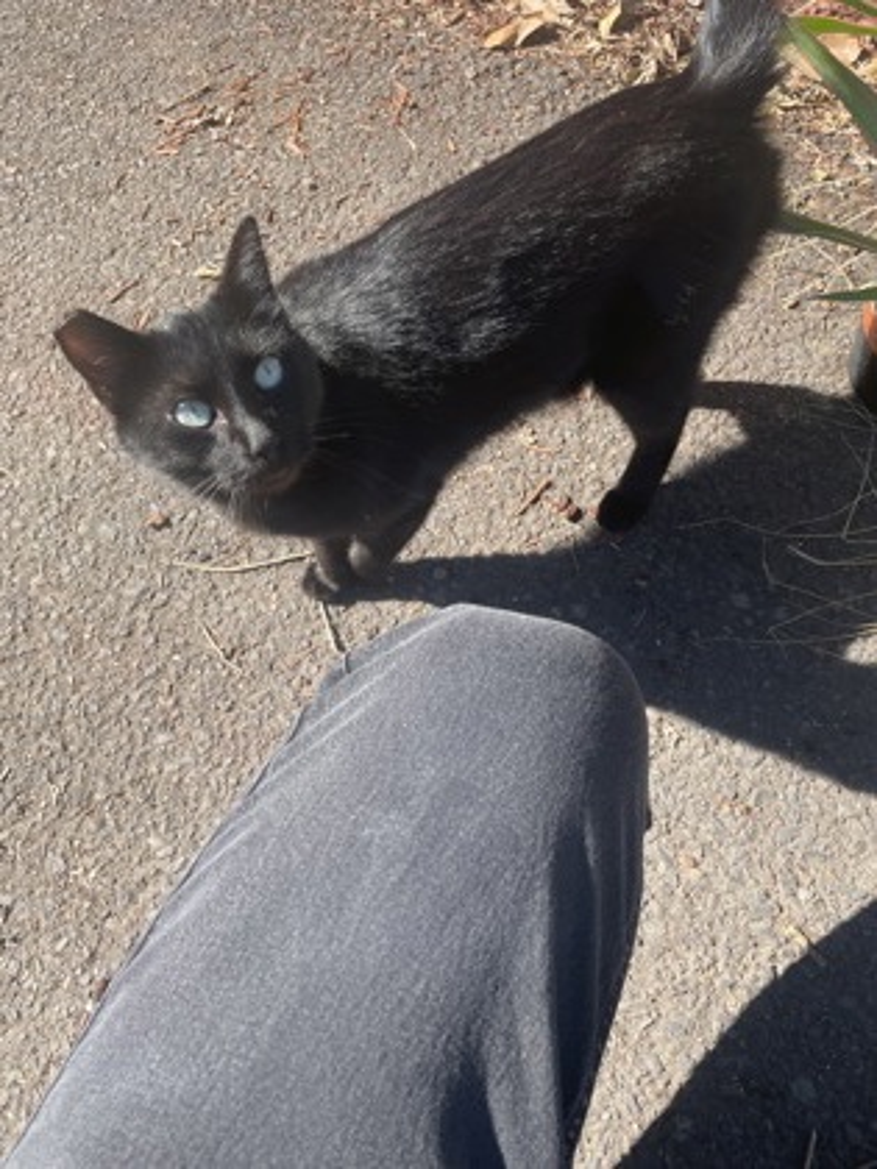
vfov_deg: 67.3
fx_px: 878
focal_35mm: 26
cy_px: 584
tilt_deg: -65.2
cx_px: 438
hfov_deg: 53.1
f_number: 1.6
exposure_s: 1/910
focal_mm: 4.2
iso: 32
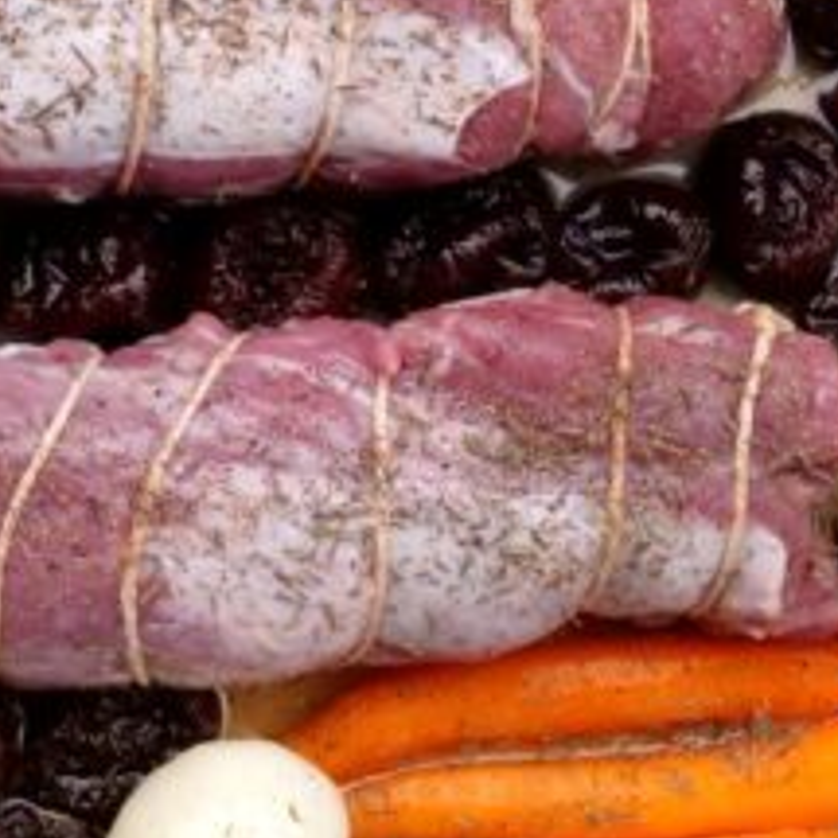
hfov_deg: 13.6
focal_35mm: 126
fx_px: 3451
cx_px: -39
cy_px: 261
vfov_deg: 13.8
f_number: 13
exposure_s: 1/60
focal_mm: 24
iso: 1600
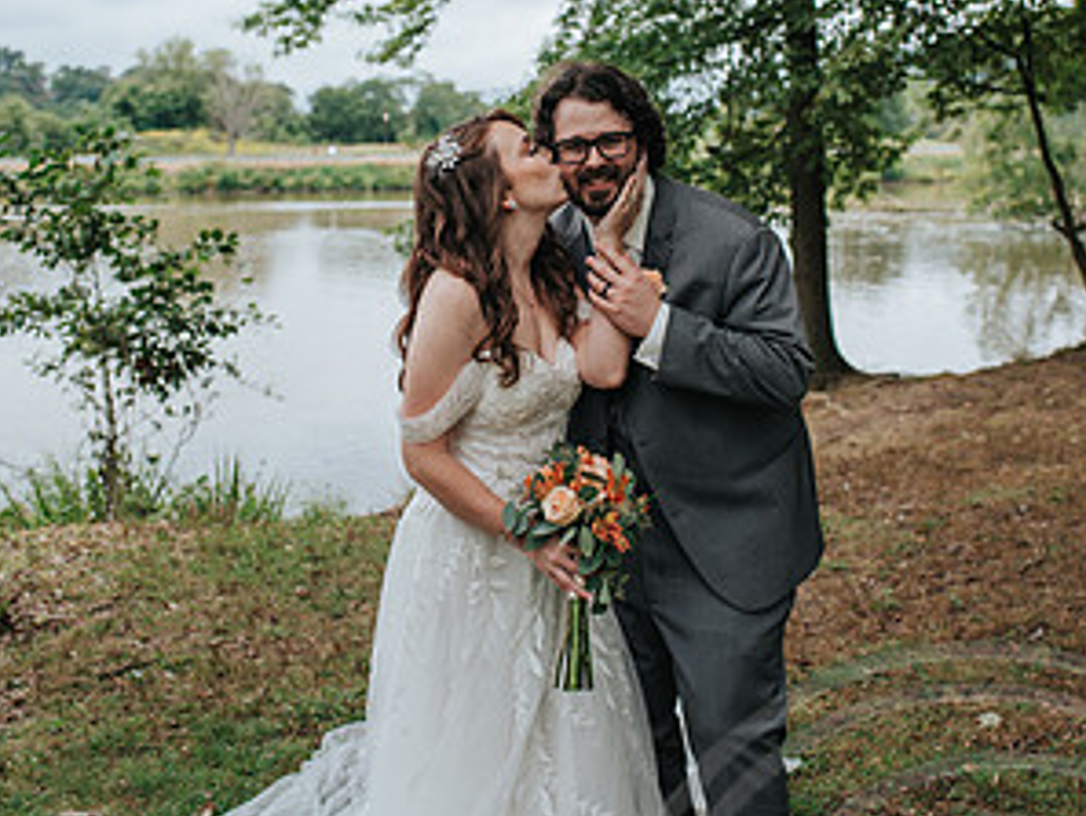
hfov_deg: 37.5
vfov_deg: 28.3
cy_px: 252
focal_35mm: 51
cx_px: 545
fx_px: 1601
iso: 160
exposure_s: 1/800
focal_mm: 35
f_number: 3.2
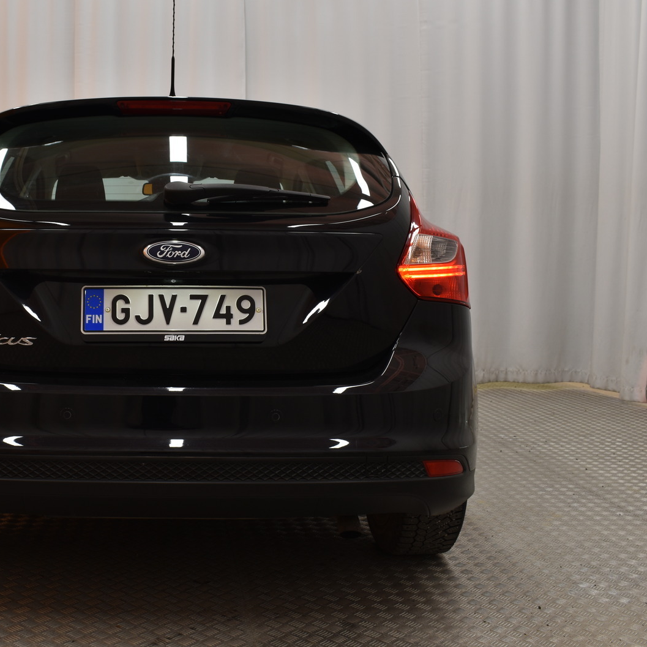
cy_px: 318
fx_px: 909
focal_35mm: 43
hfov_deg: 38.3
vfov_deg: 39.2
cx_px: 173
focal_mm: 22
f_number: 8
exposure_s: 1/10
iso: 100
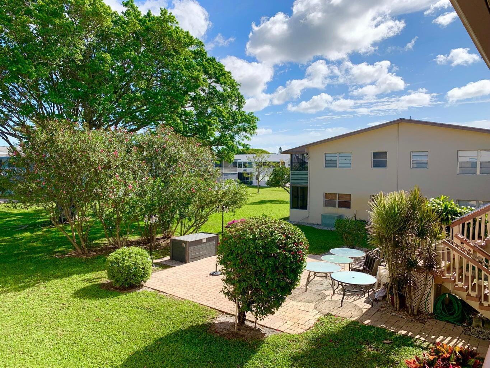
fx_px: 368
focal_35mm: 26
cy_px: 184
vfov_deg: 53.1
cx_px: 245
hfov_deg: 67.3
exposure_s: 1/2545
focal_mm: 4.25
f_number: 1.8
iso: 25
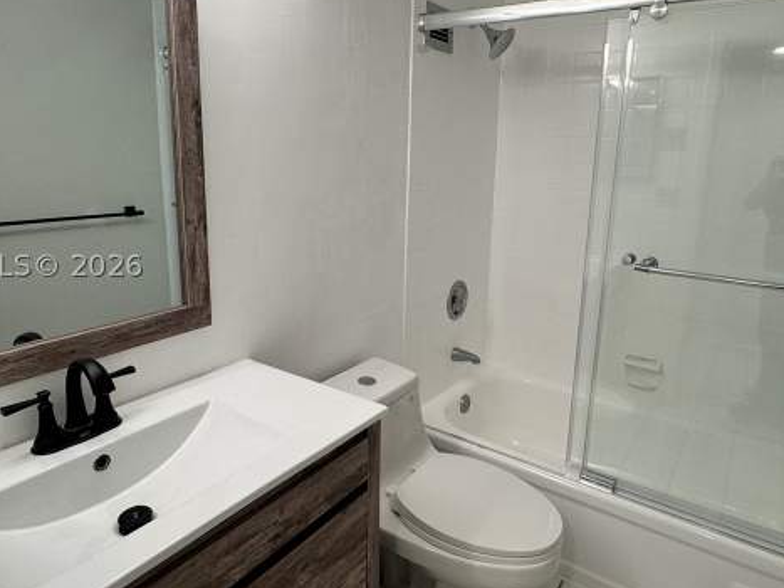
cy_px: 265
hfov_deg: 71.6
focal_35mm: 24
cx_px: 400
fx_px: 543
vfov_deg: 56.7
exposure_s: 1/120
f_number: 2.2
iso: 80
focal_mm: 2.22
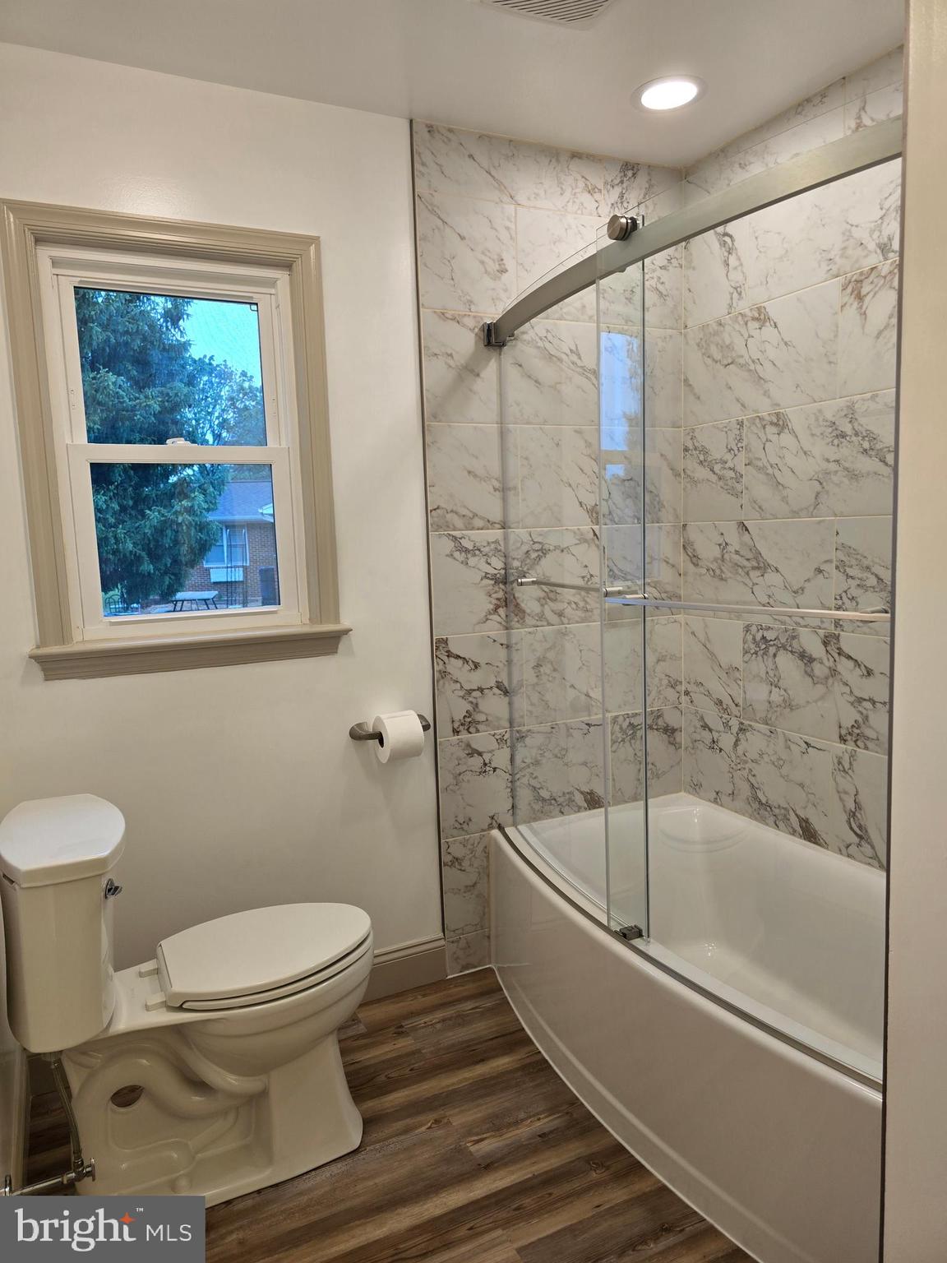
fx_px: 839
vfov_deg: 73.9
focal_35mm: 23
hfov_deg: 58.9
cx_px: 474
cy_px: 632
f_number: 1.7
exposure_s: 1/120
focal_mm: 6.3
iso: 64
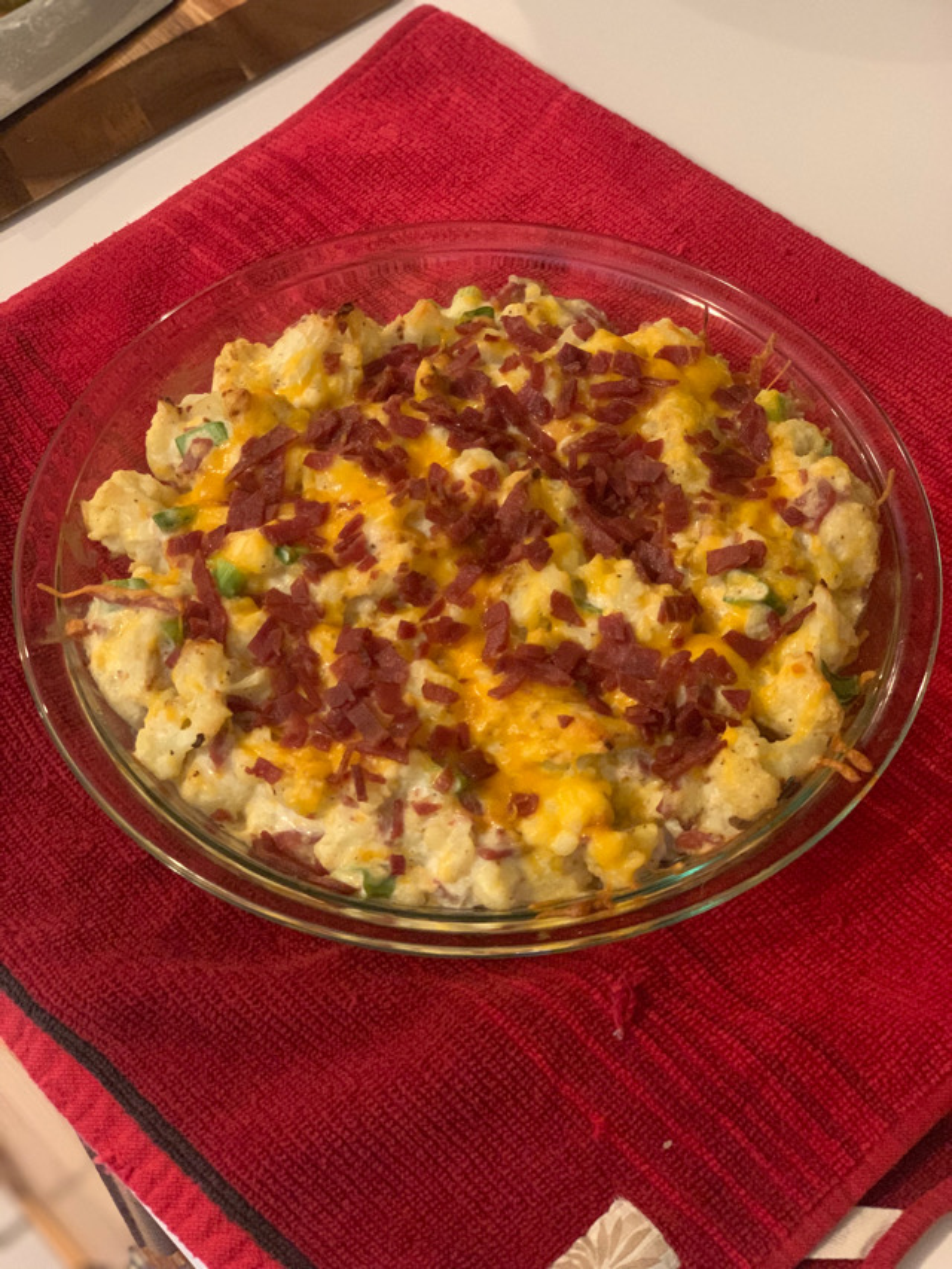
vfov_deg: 36.8
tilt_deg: -54.3
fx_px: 1906
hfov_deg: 28.0
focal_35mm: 52
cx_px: 476
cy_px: 634
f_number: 2.4
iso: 640
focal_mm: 6
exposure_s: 1/30
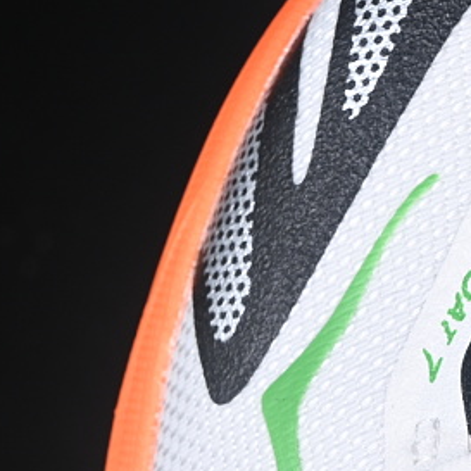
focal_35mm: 252
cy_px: 412
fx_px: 3879
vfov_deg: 6.9
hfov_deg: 6.9
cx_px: 602
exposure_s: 1/80
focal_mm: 50
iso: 160
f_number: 7.1
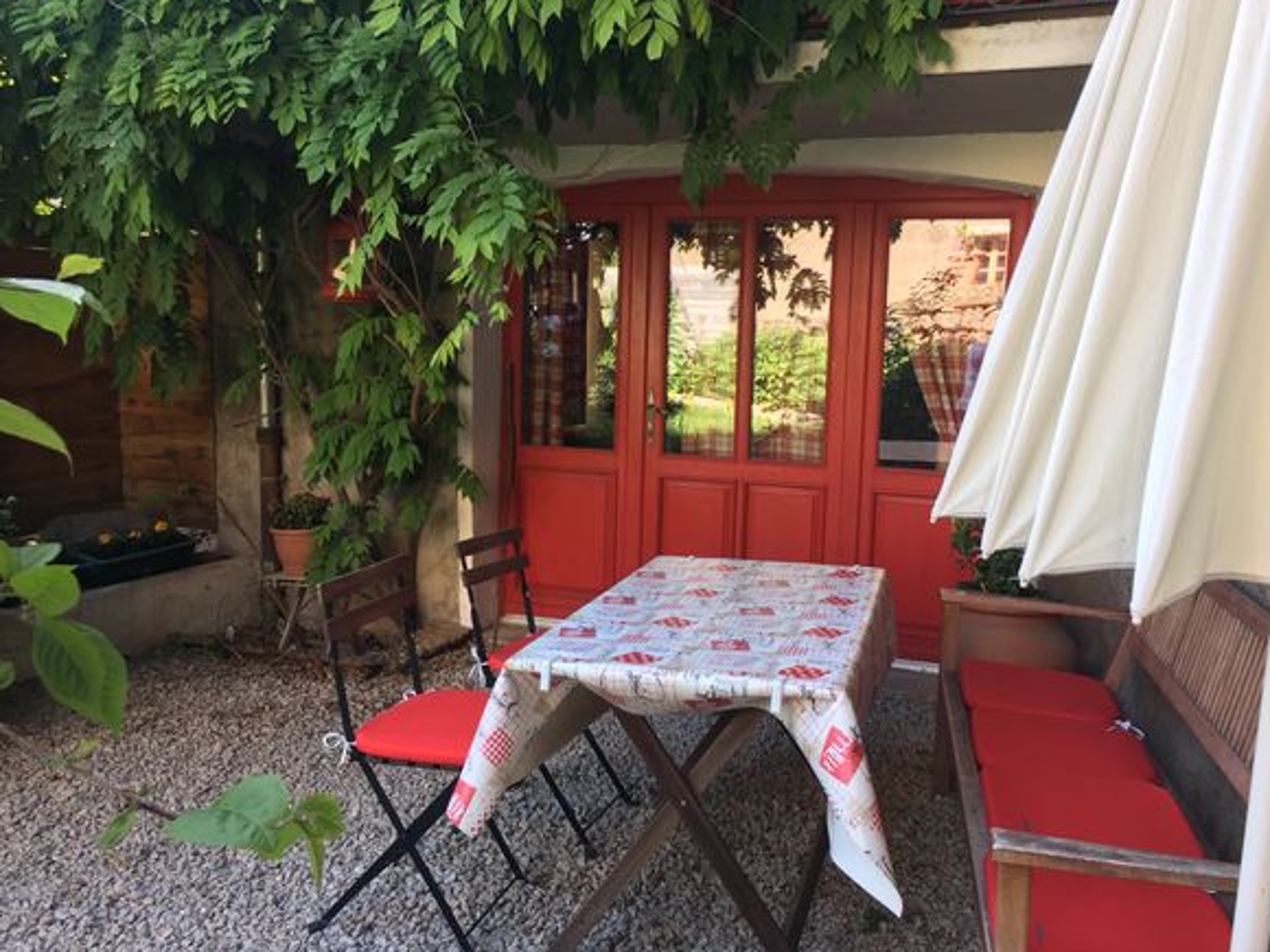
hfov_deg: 60.0
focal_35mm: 30
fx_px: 1101
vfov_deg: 46.8
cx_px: 655
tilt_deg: -6.1
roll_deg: -1.6
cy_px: 462
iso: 40
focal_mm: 4.15
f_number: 2.2
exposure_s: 1/100
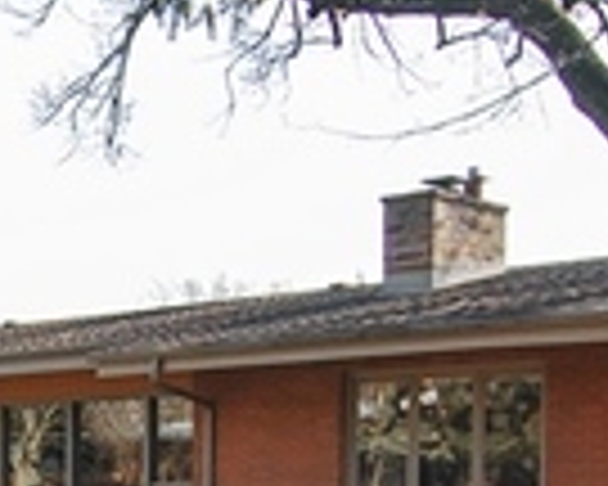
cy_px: 619
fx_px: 1440
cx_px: -99
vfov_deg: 18.0
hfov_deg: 22.2
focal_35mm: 80
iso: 100
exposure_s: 1/80
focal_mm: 12
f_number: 8
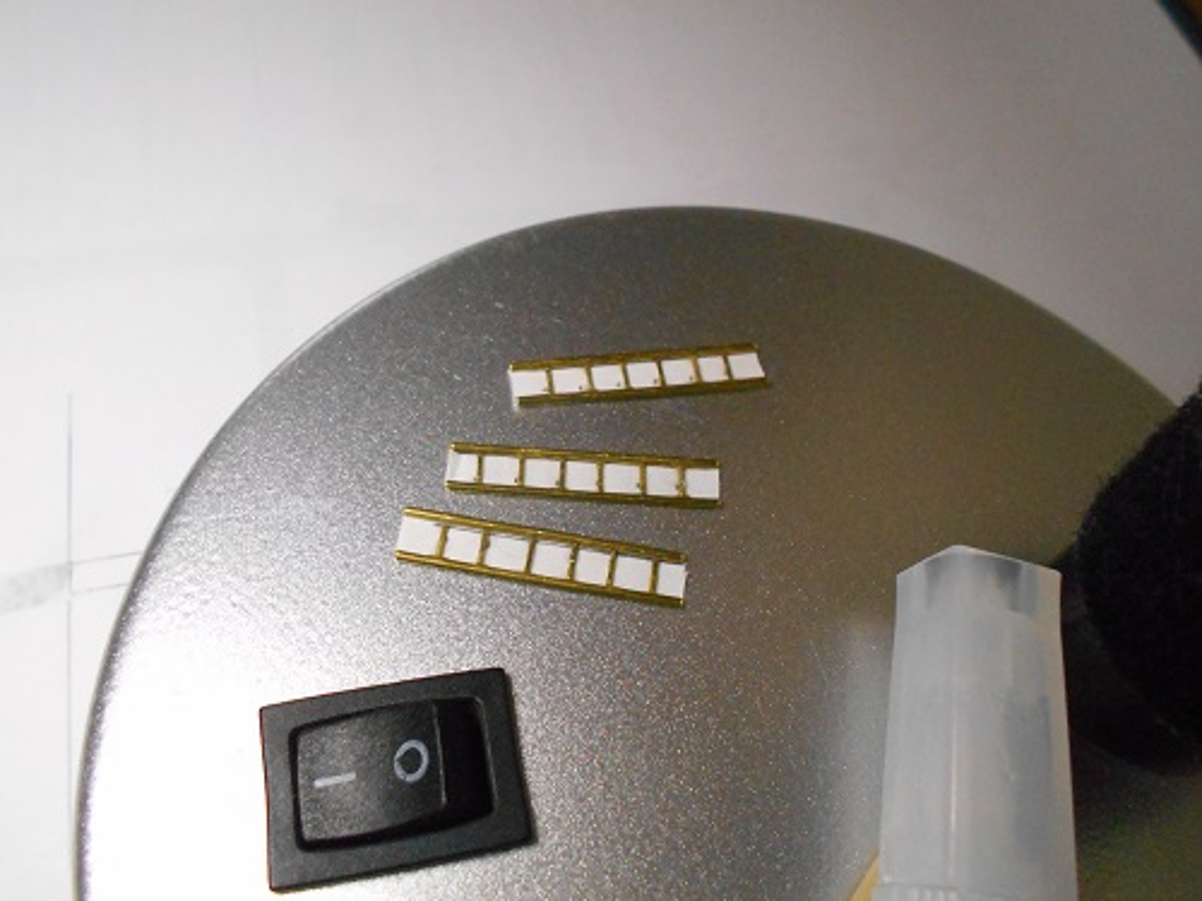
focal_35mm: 30
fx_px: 1042
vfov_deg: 46.8
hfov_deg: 60.0
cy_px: 450
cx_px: 601
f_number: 3.4
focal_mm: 5.1
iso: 800
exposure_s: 1/200
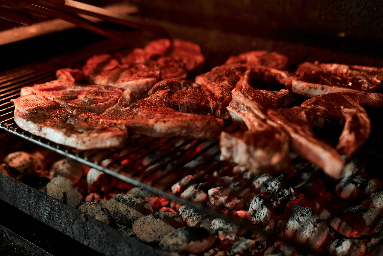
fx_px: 532
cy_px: 128
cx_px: 192
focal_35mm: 50
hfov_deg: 39.6
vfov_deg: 27.0
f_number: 2
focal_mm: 50
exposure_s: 1/100
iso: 250
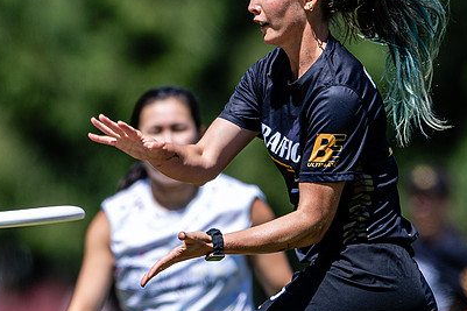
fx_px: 15391
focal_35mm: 1187
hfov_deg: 1.7
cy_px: 413
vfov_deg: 1.2
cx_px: 237
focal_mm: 400
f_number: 3.2
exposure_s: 1/1600
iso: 100
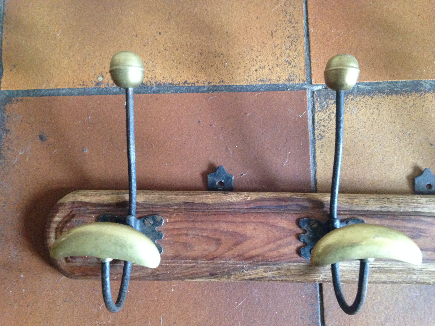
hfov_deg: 55.4
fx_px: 415
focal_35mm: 33
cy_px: 163
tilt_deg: -83.5
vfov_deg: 42.9
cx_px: 218
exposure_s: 1/15
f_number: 2.4
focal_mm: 4.12
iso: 400
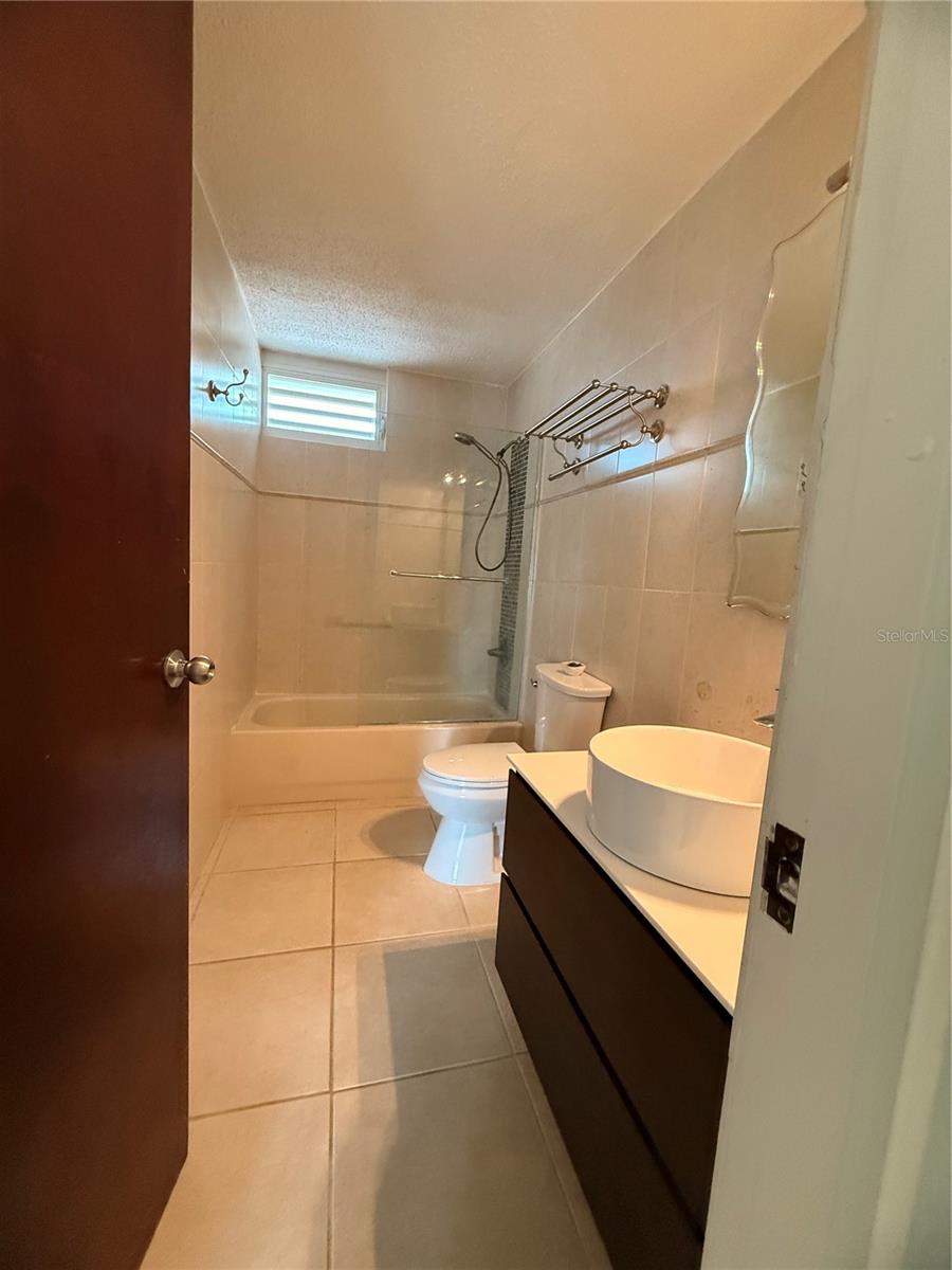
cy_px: 635
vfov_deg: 102.1
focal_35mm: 14
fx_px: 513
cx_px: 476
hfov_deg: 85.7
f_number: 2.2
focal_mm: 2.22
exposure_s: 1/60
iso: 640
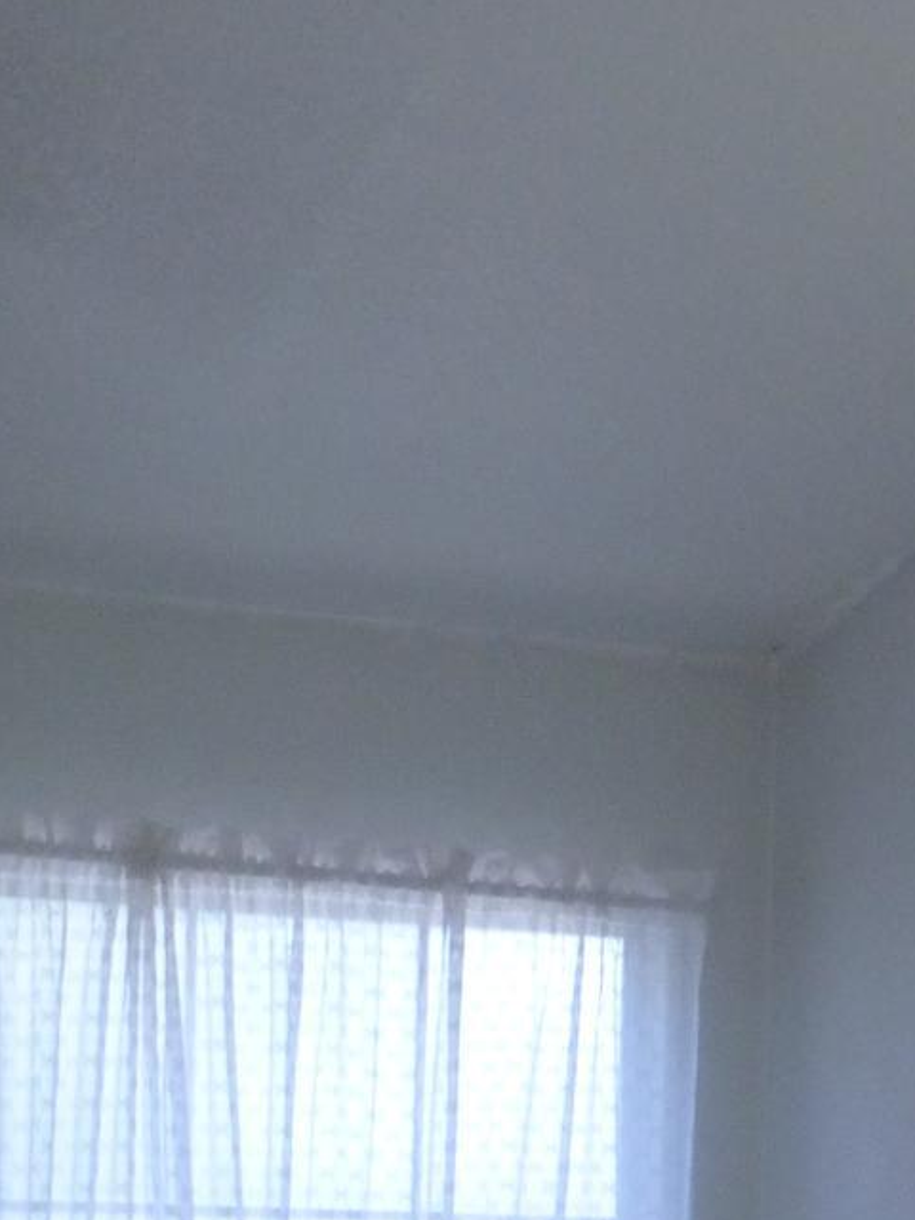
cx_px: 559
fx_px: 2643
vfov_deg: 23.8
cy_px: 1443
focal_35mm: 75
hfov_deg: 19.6
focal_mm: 4.3
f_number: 3.3
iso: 250
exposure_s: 1/60
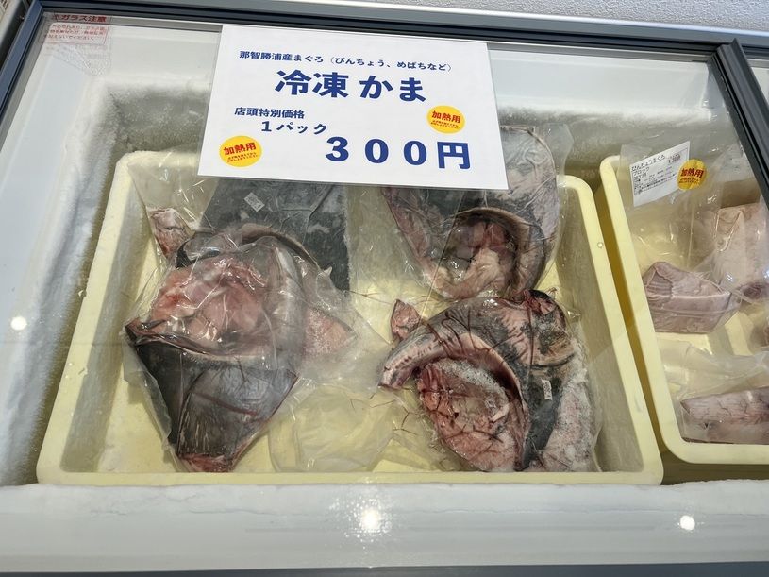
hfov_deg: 67.3
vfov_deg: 53.1
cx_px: 384
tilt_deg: -60.8
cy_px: 288
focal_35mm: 26
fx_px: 578
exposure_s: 1/120
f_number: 1.5
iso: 40
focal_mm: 5.7
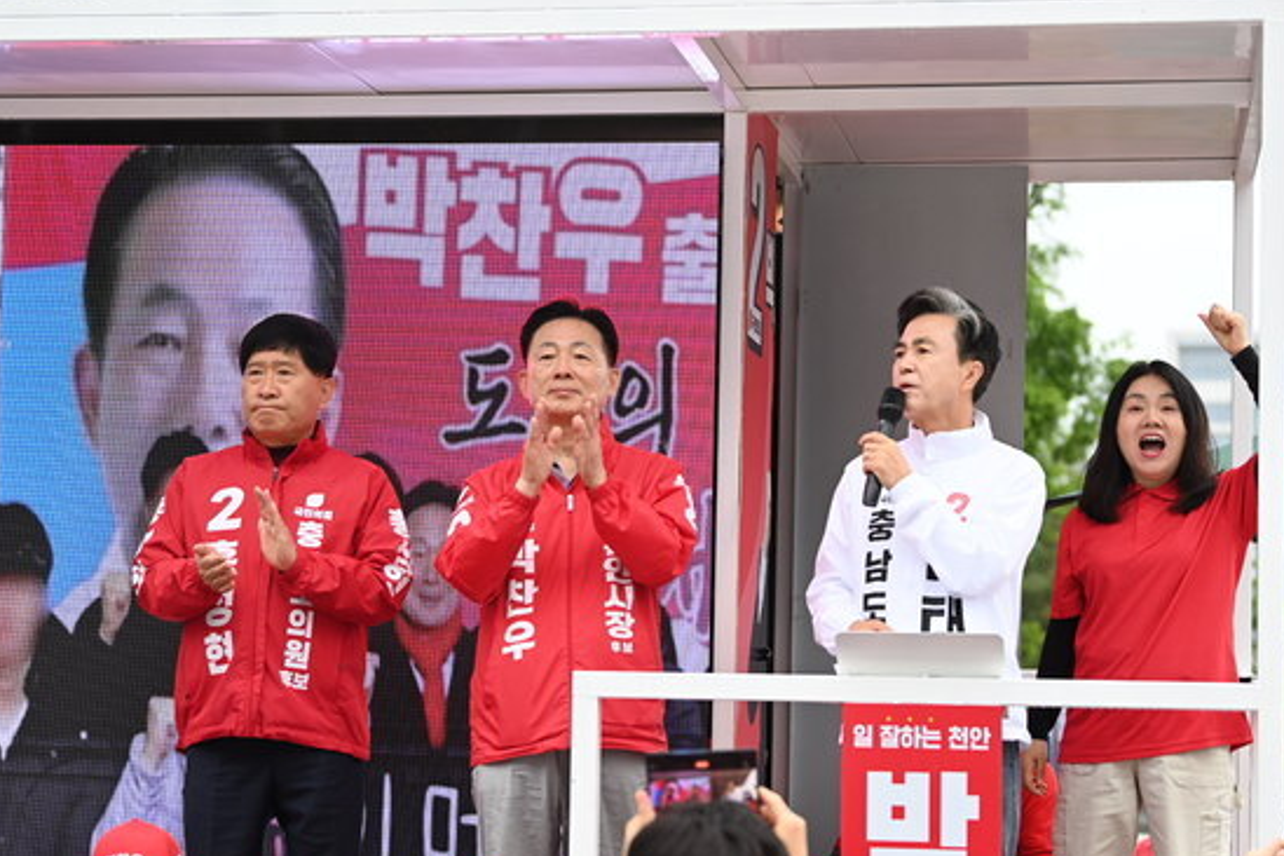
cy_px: 423
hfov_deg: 23.6
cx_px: 677
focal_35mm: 86
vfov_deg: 15.9
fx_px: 3066
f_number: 3.2
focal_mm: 75
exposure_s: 1/200
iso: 250
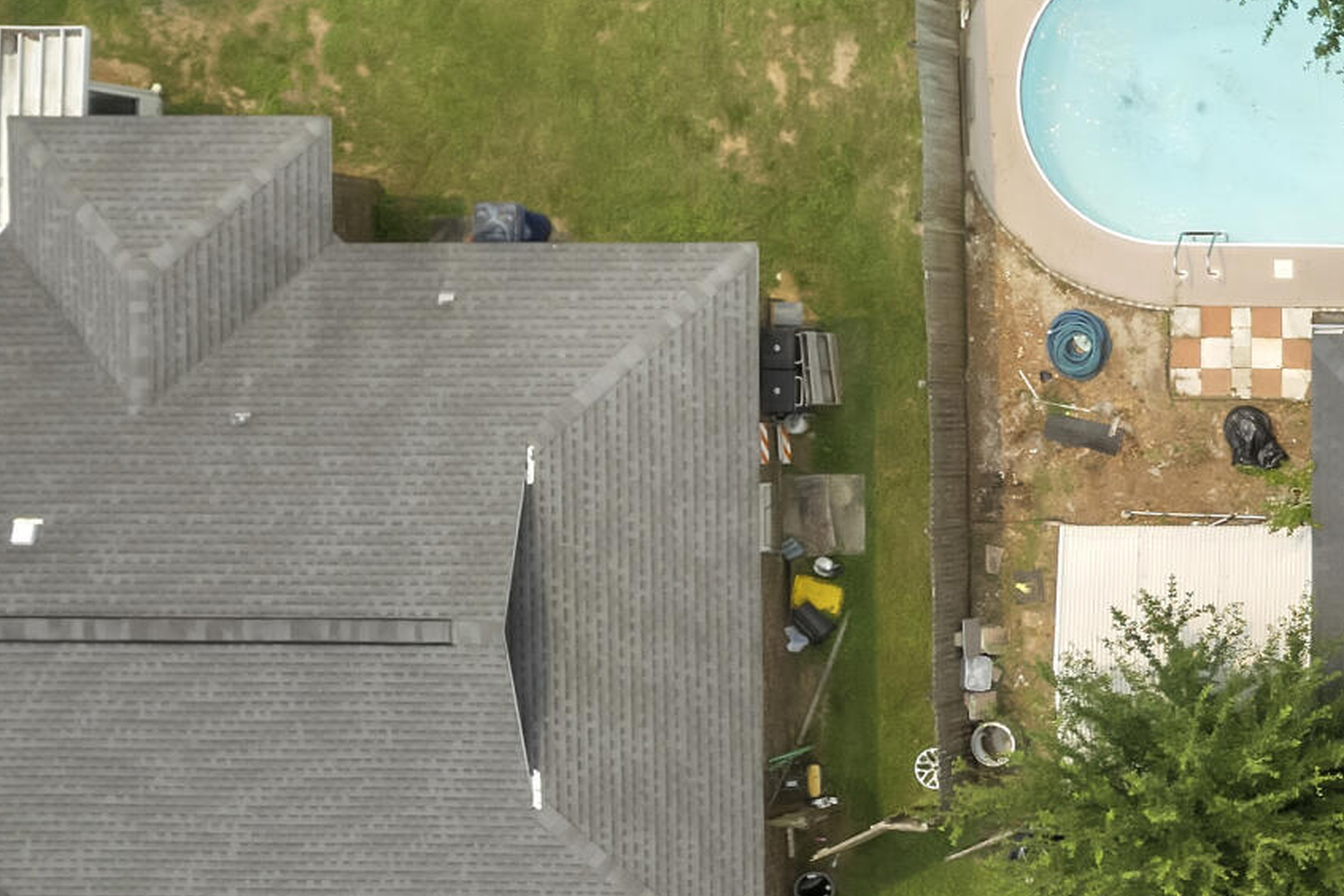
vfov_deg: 17.5
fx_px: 2912
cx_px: 1983
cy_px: 485
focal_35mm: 78
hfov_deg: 21.9
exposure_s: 1/1250
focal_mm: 8.38
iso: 110
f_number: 2.8
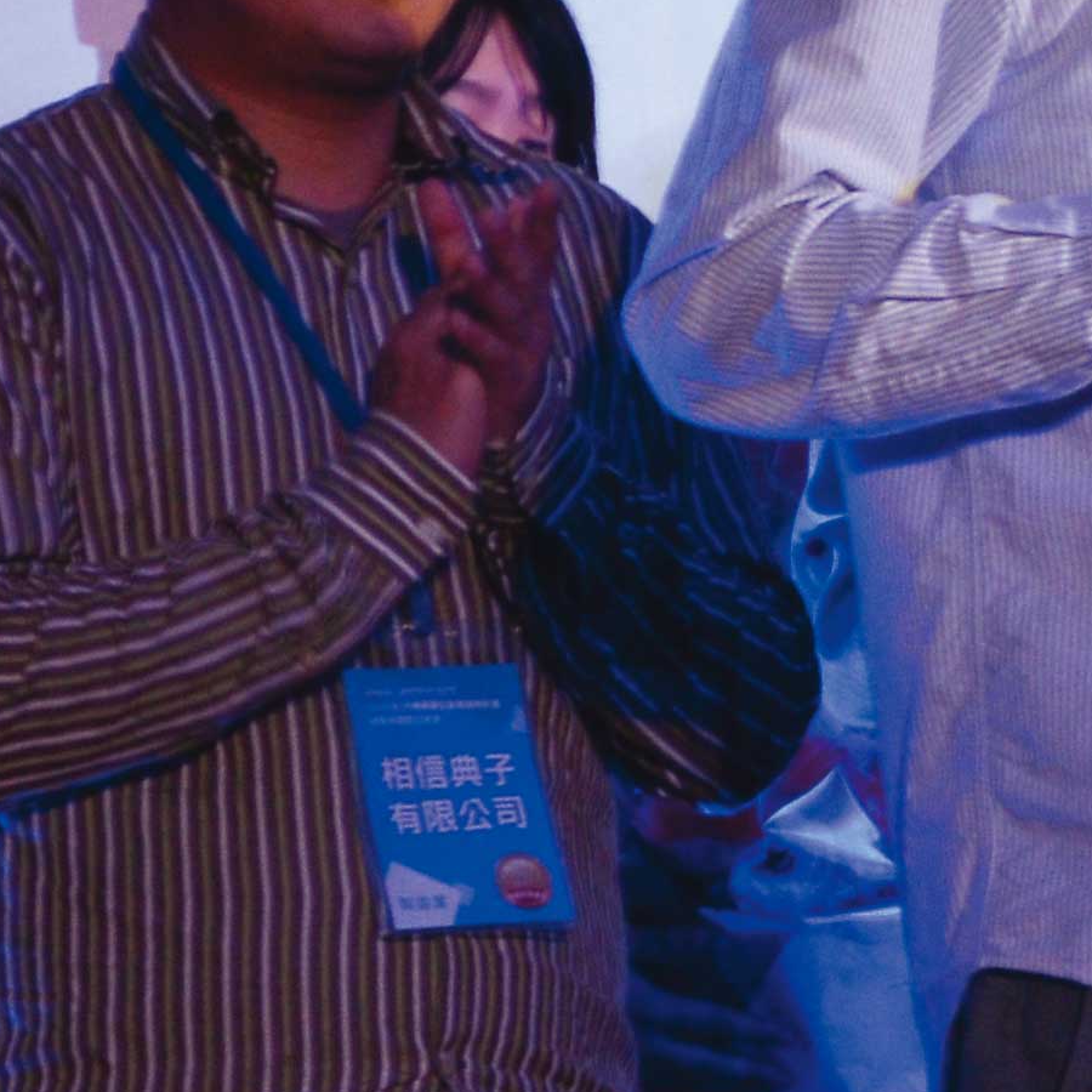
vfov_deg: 4.6
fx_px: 13681
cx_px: 2673
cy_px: 420
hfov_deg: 4.5
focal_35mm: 383
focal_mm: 55
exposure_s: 1/60
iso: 560
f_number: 5.6
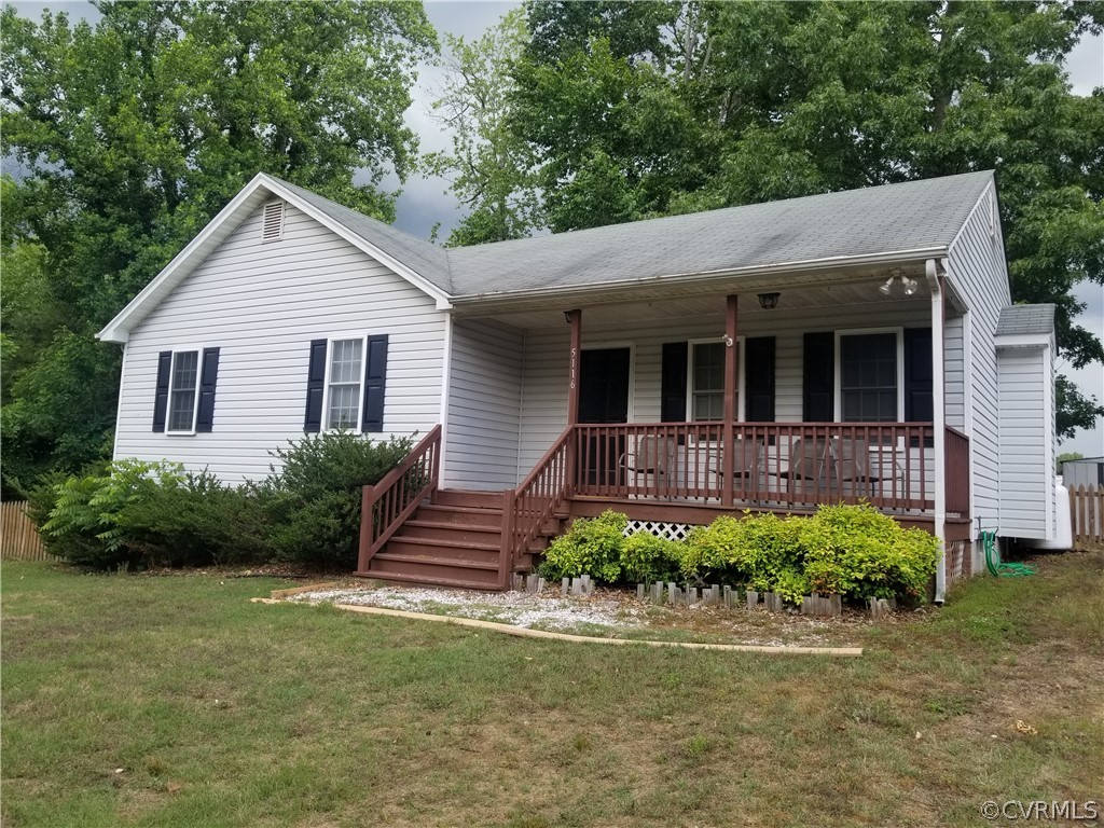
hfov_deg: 67.3
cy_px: 414
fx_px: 829
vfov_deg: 53.1
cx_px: 552
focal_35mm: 26
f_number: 1.7
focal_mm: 4.25
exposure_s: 1/371
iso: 50
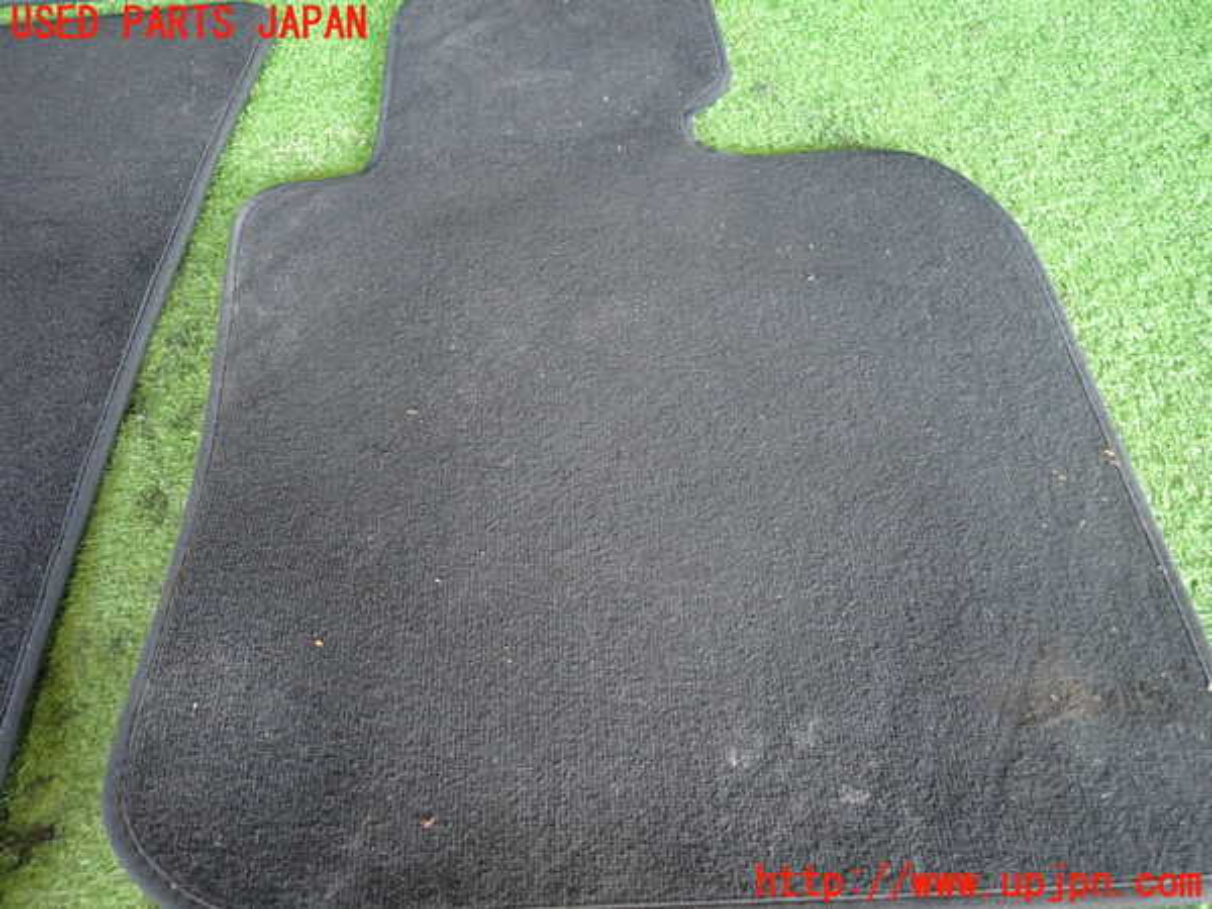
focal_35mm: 25
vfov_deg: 54.9
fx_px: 875
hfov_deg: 69.4
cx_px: 606
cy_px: 454
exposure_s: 1/30
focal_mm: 4.5
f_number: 2
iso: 500
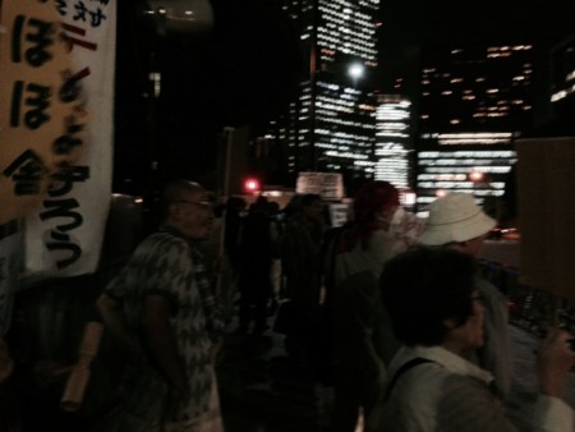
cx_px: 288
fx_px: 548
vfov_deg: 43.0
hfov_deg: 55.3
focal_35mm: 33
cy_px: 216
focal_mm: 4.12
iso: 800
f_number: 2.4
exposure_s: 1/15
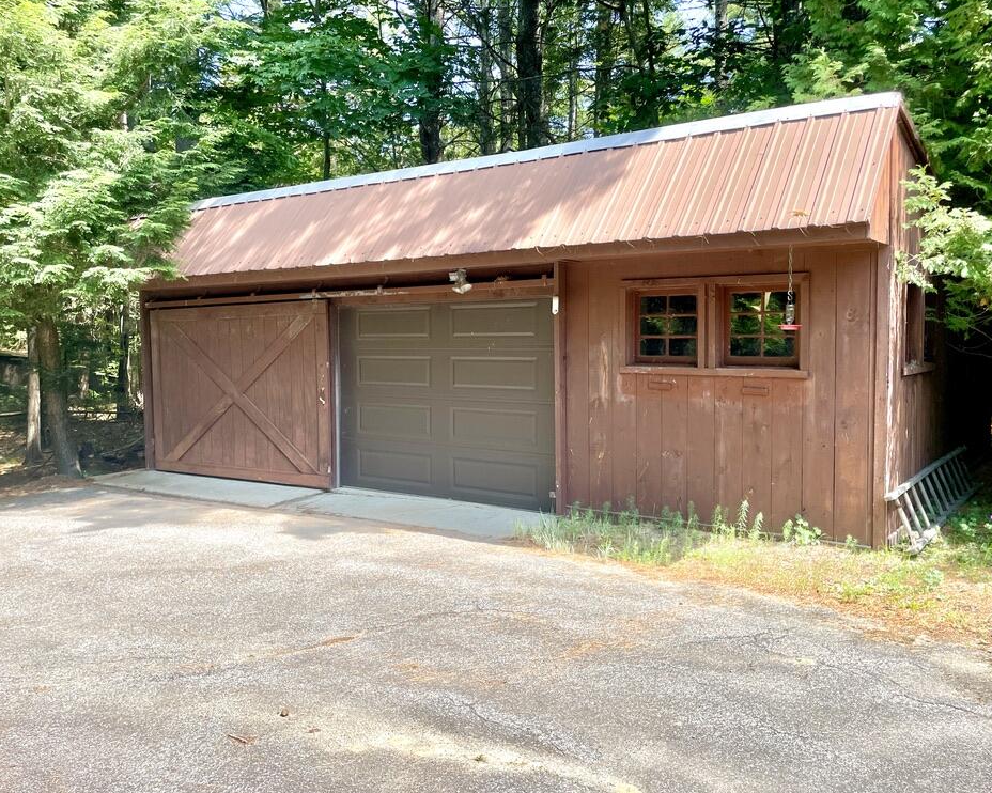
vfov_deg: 51.5
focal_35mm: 28
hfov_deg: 62.2
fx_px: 822
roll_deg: +2.4
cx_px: 522
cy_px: 390
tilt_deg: -2.8
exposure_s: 1/1147
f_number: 1.6
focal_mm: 4.2
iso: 32
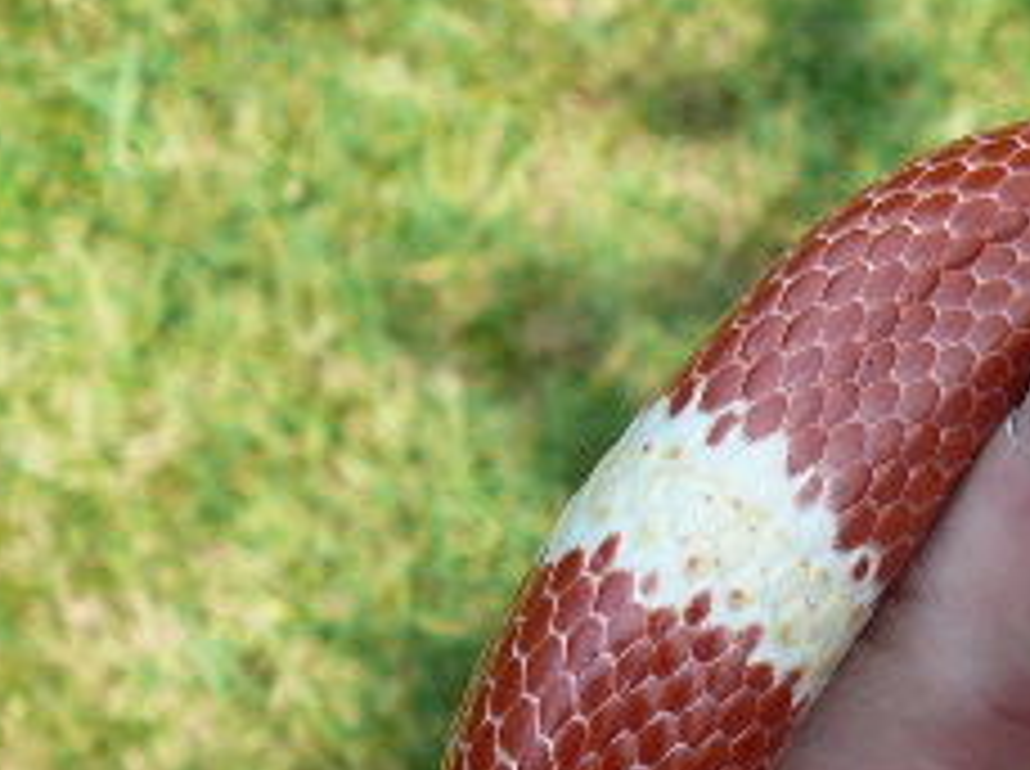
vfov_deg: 14.4
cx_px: 864
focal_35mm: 98
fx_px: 2911
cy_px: 1036
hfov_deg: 19.8
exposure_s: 1/500
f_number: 2.8
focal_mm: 5.2
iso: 80
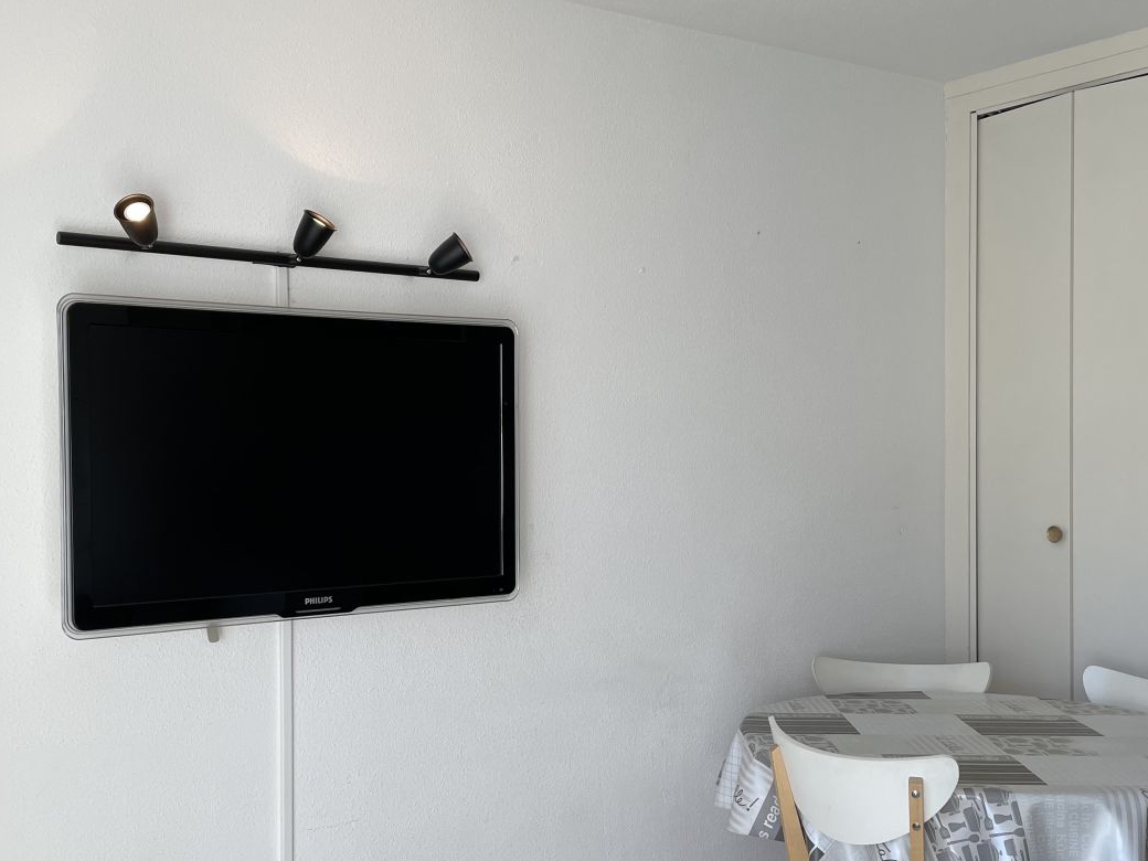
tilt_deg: -0.6
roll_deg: +1.0
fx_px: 1327
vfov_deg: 35.9
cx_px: 467
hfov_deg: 46.6
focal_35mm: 40
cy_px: 497
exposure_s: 1/349
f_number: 1.6
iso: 32
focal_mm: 4.2
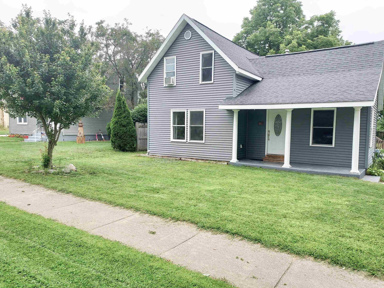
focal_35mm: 25
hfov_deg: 69.4
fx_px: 277
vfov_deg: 54.9
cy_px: 144
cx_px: 199
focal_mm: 4.6
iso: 40
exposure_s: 1/263
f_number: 1.8
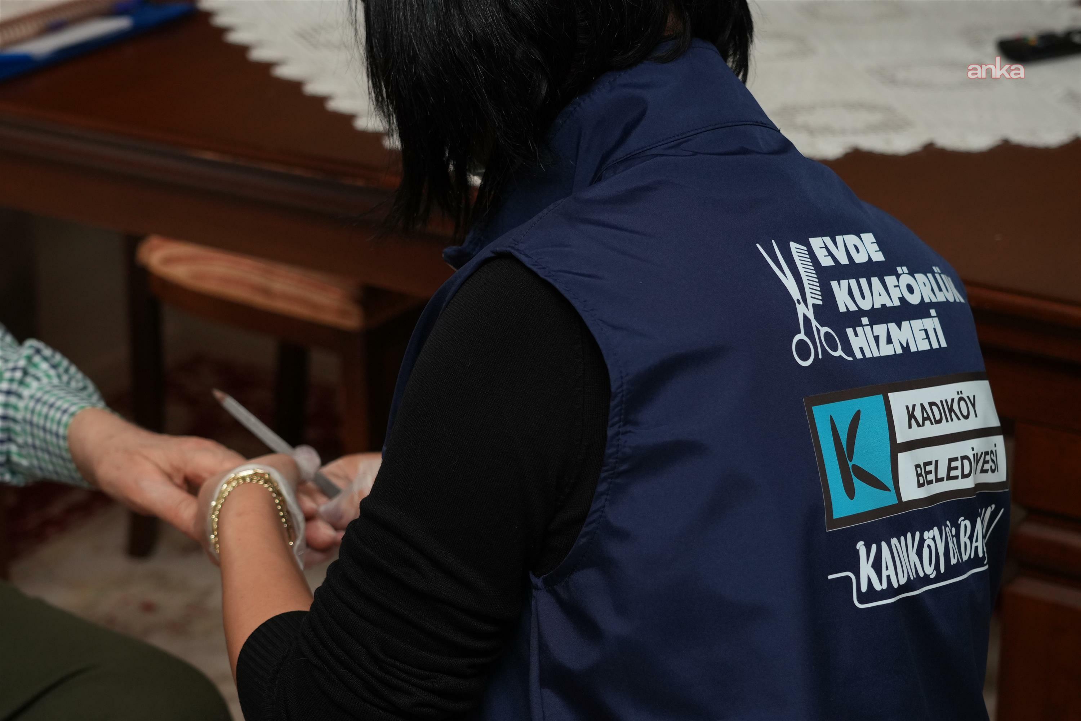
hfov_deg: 25.7
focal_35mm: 79
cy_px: 360
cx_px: 540
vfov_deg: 17.3
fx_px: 2372
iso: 640
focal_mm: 53
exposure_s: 1/125
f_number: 4.5
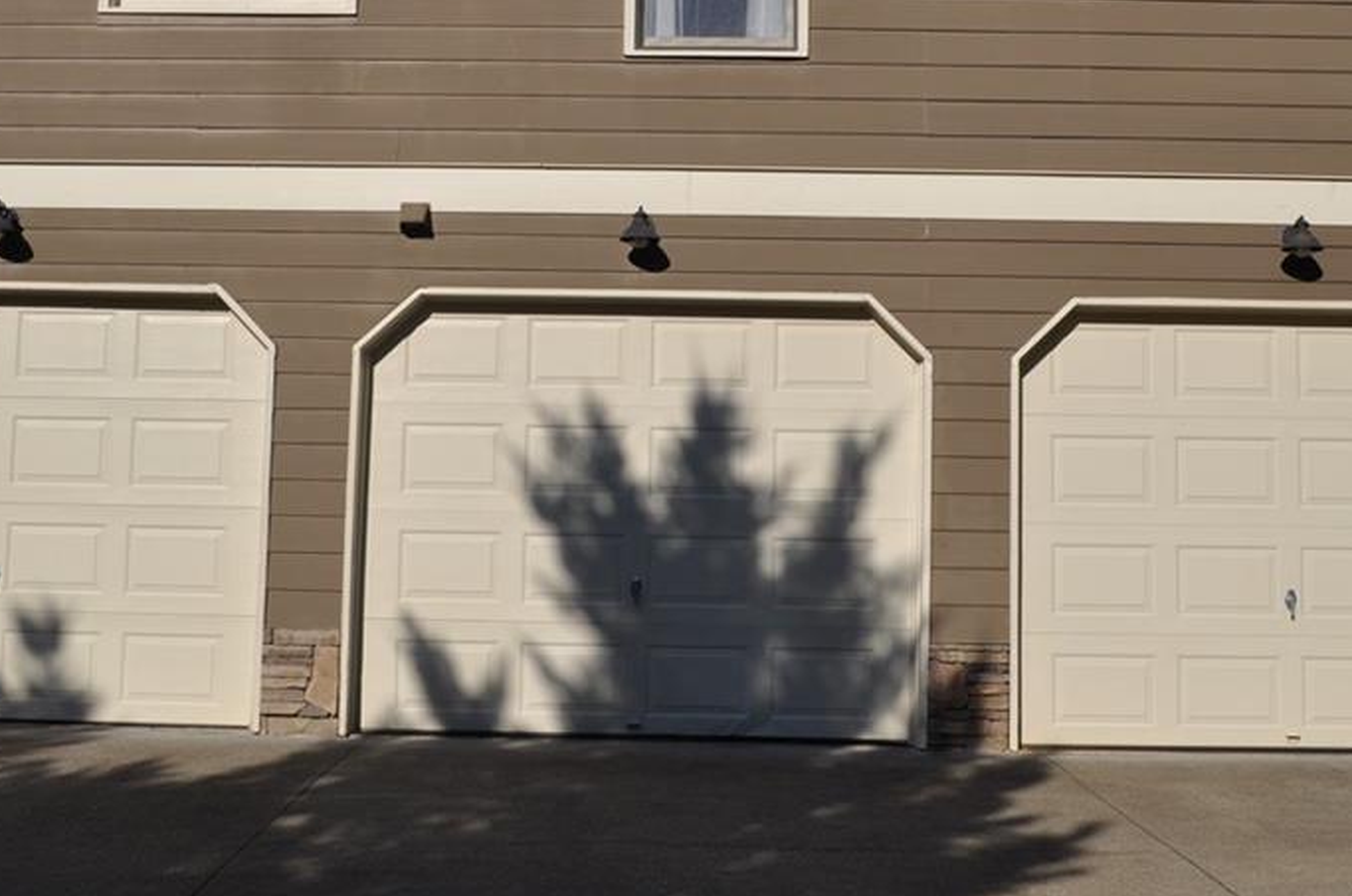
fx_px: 1687
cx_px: 667
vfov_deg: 29.7
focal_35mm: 45
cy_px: 351
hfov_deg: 43.7
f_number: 9
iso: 200
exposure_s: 1/800
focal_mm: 20
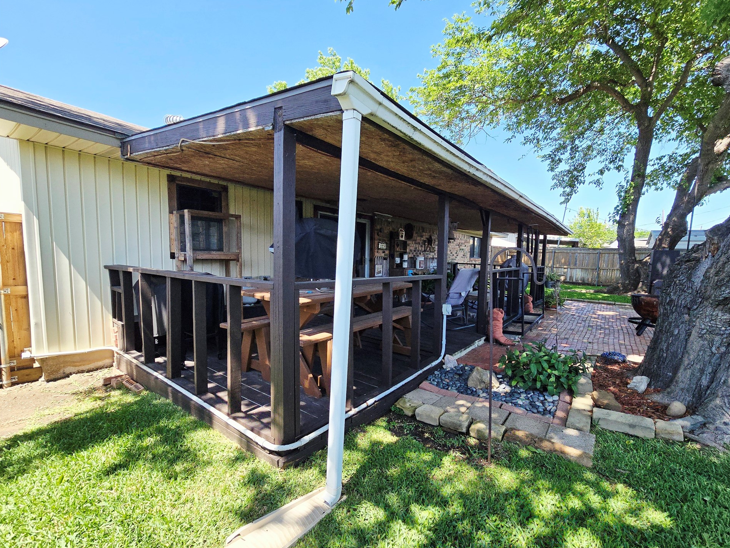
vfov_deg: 85.6
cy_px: 288
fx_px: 295
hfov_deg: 101.9
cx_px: 390
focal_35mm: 14
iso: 50
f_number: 2.2
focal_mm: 2.2
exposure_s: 1/714
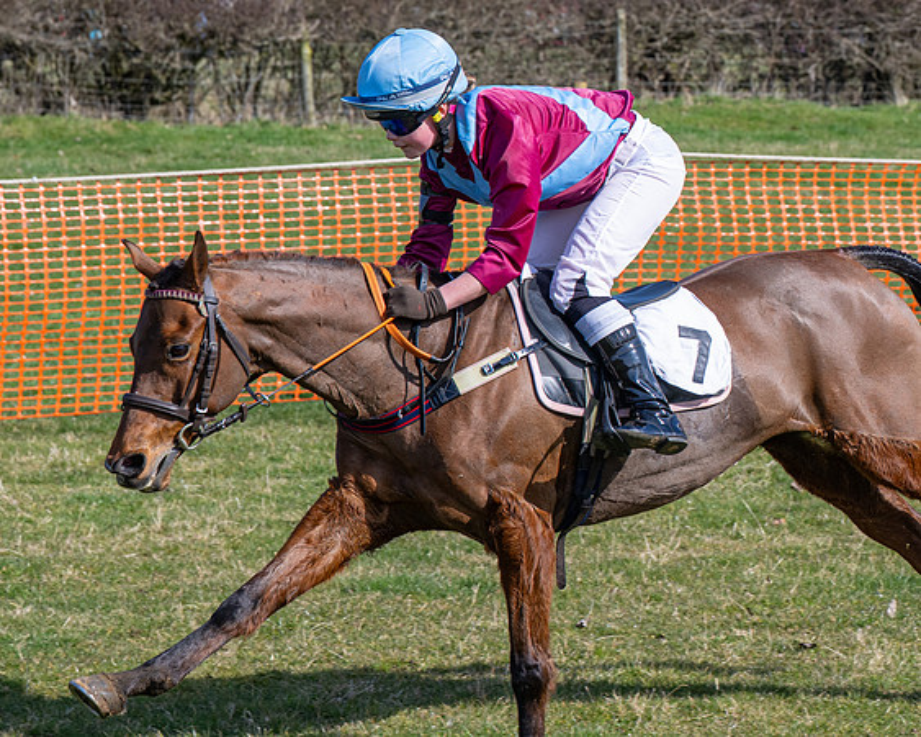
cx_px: 697
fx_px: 4064
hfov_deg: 12.9
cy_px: 272
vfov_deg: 10.3
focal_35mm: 149
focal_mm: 70
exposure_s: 1/1250
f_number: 5
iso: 200
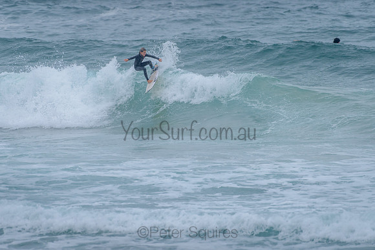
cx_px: 188
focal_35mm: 613
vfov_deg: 2.2
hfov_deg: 3.4
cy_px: 97
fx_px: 6384
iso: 450
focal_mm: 500
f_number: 5.6
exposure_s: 1/1250
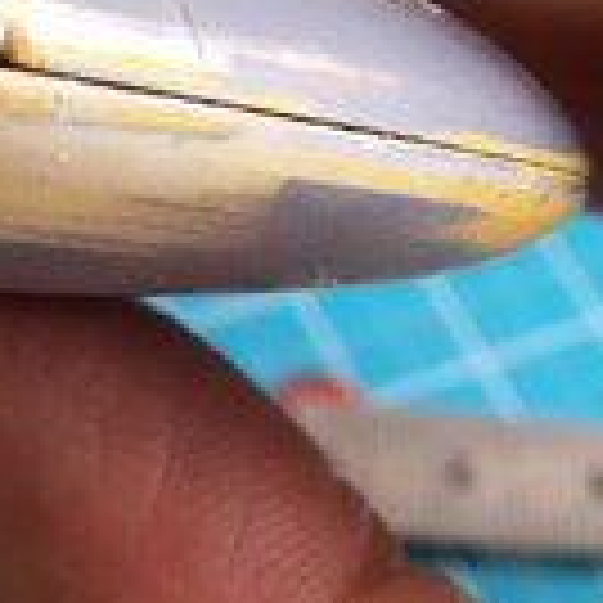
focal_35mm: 115
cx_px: -234
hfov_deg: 14.4
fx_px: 2266
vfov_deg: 14.7
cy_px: -104
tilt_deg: -49.4
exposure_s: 1/100
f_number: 2.2
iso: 32
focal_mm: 4.15
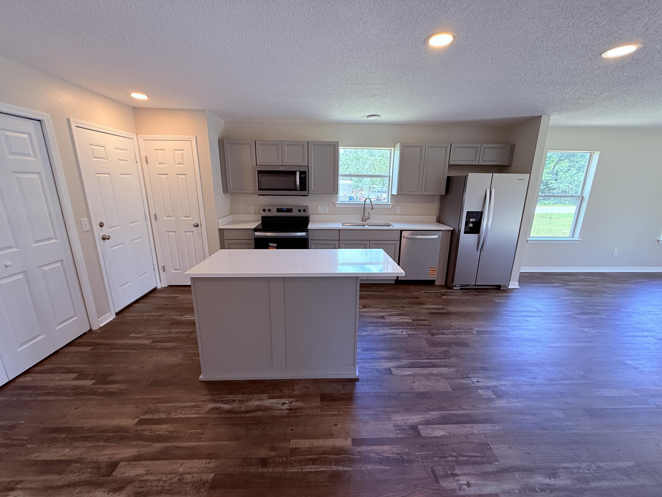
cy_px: 248
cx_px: 331
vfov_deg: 85.7
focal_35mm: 14
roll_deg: -0.9
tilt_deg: -14.1
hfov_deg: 102.1
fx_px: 268
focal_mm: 2.22
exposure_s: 1/120
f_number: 2.2
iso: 125
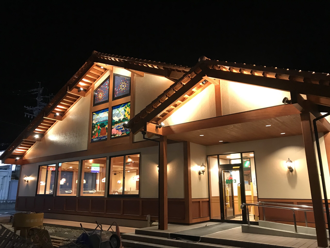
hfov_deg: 63.4
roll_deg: -0.9
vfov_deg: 49.7
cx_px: 165
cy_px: 124
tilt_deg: +15.0
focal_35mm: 28
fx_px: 267
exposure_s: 1/13
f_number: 1.8
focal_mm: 3.99
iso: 100
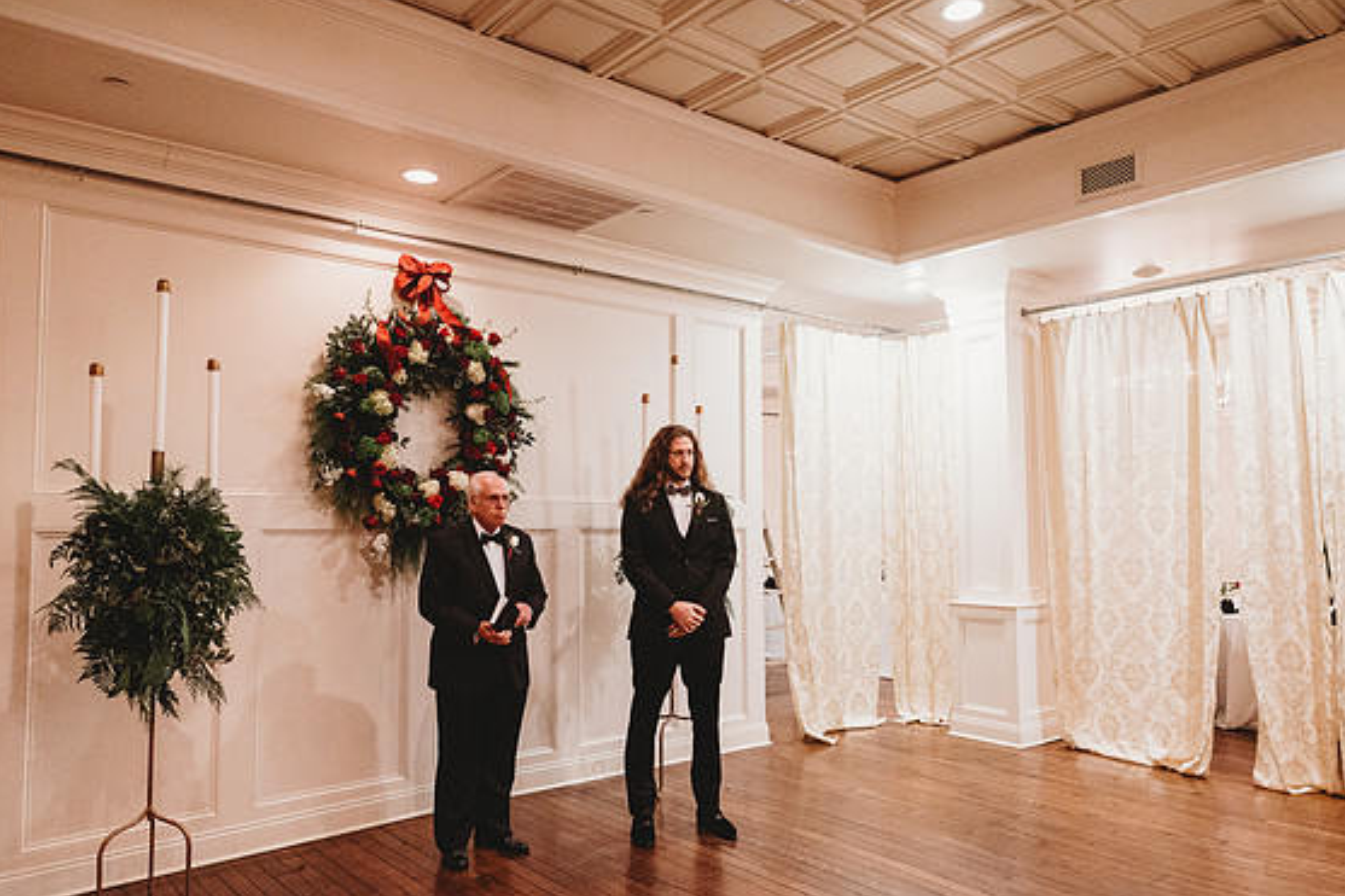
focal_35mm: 25
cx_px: 674
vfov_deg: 51.3
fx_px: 934
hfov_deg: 71.5
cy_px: 455
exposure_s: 1/160
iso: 5000
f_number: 2.8
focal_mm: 24
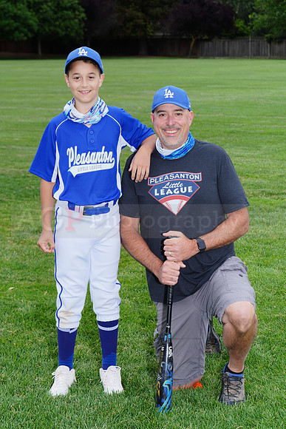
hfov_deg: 15.2
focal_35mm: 90
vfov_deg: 22.6
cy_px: 214
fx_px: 1072
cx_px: 143
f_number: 8
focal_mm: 90
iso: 200
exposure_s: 1/200
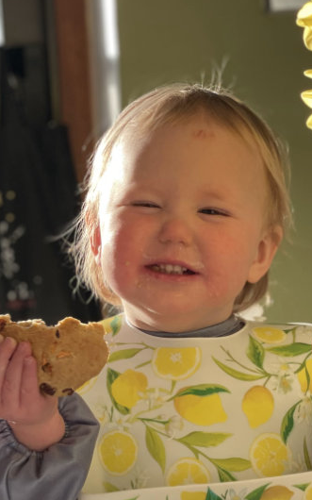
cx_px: 202
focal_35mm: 104
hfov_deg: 12.6
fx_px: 1416
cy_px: 331
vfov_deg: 20.0
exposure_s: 1/122
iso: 50
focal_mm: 6
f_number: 2
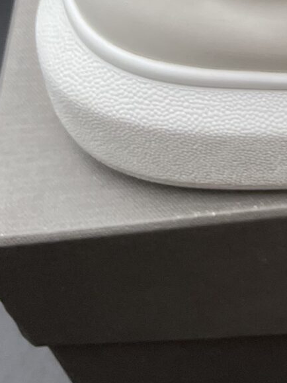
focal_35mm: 115
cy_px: -333
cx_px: 524
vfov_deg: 14.7
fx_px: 1272
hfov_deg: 11.8
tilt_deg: -45.9
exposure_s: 1/908
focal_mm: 5.1
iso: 32
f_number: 1.6
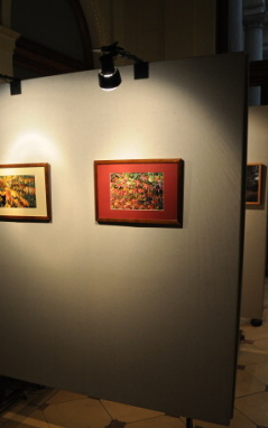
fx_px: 420
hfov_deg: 35.1
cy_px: 267
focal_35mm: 36
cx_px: 91
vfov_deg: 53.4
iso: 500
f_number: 5
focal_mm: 18
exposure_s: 1/30
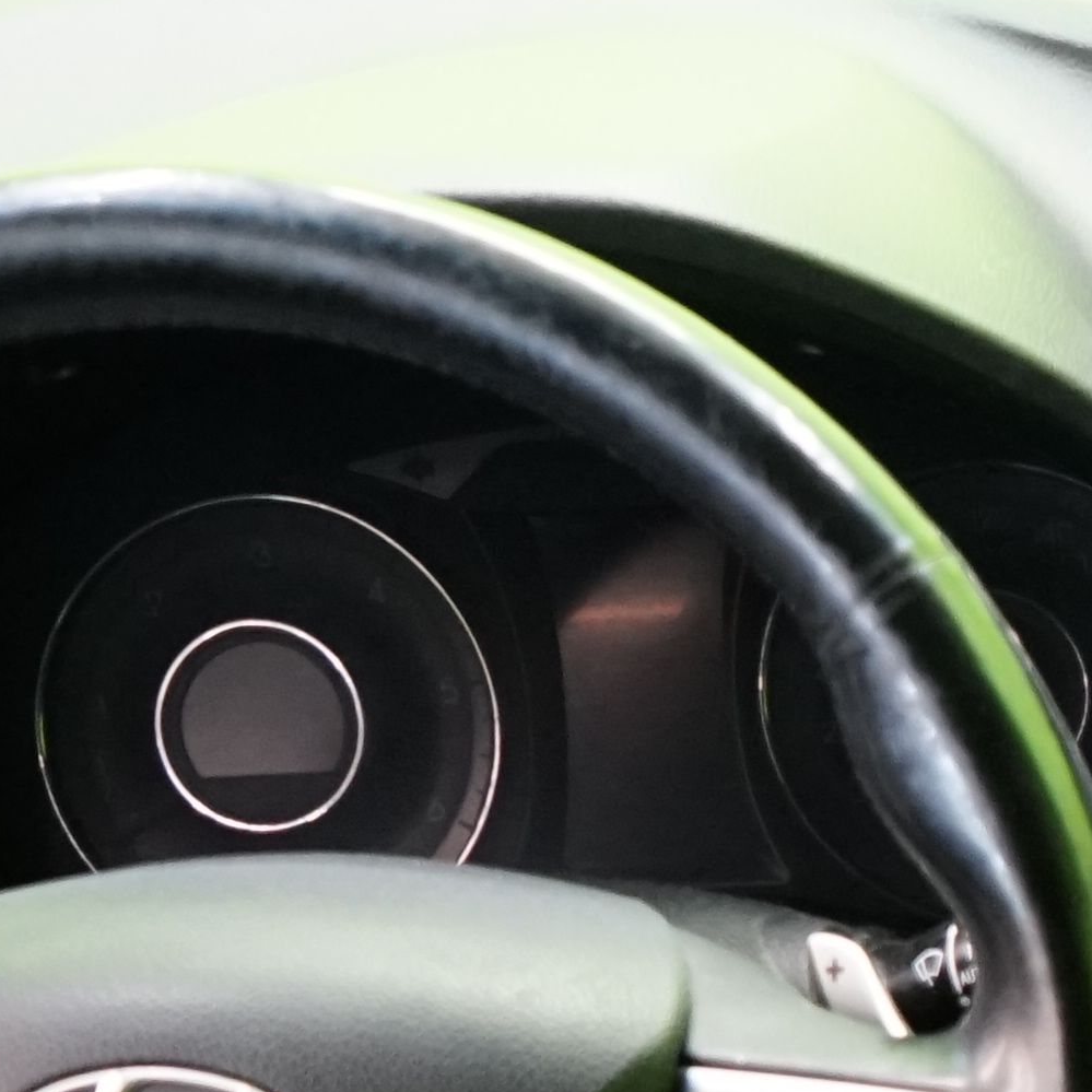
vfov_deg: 11.3
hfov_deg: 10.8
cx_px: 2150
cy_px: 1631
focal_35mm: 148
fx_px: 5282
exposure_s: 1/15
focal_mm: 29
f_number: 5
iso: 2500
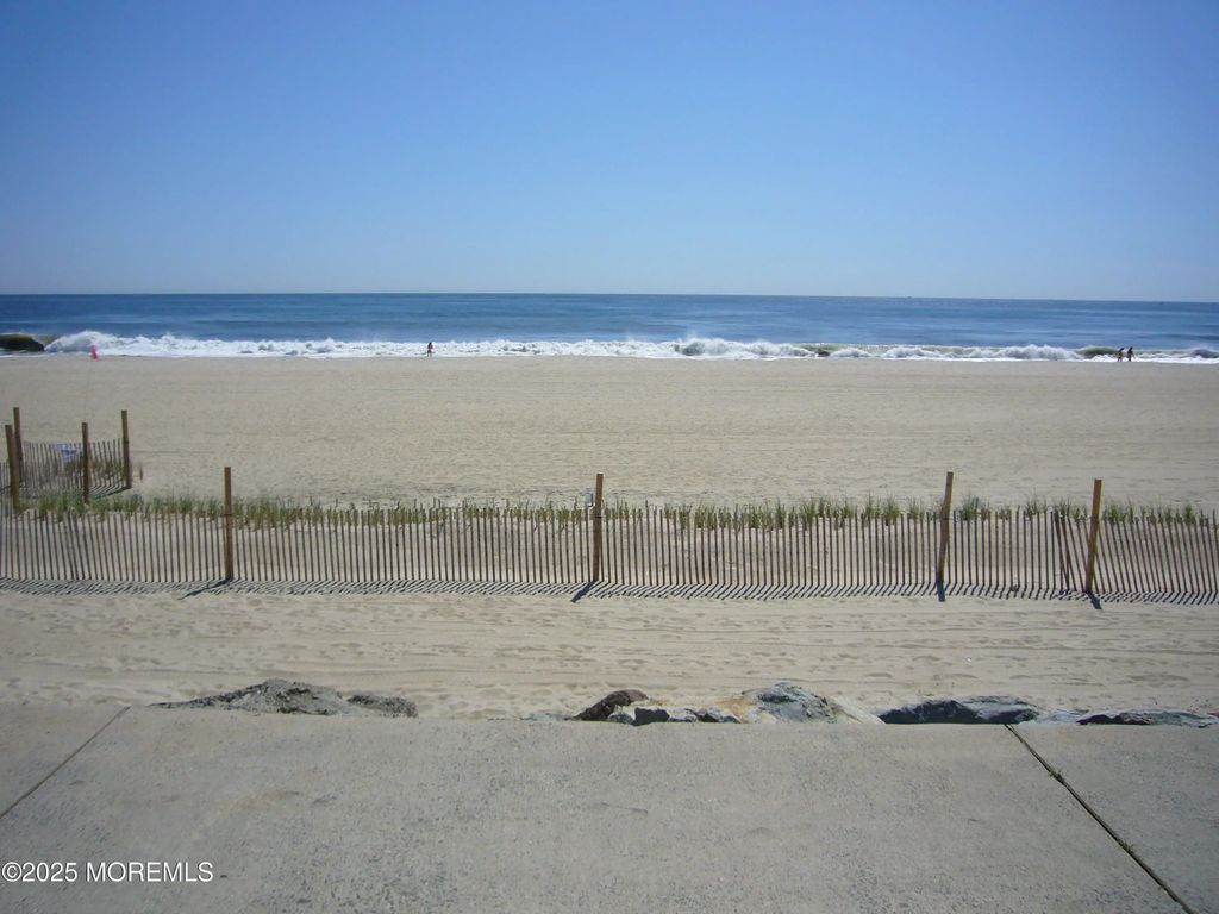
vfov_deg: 49.7
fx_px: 986
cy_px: 457
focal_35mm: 28
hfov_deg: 63.4
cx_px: 610
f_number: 5.6
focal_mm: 4.6
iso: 80
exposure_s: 1/1000
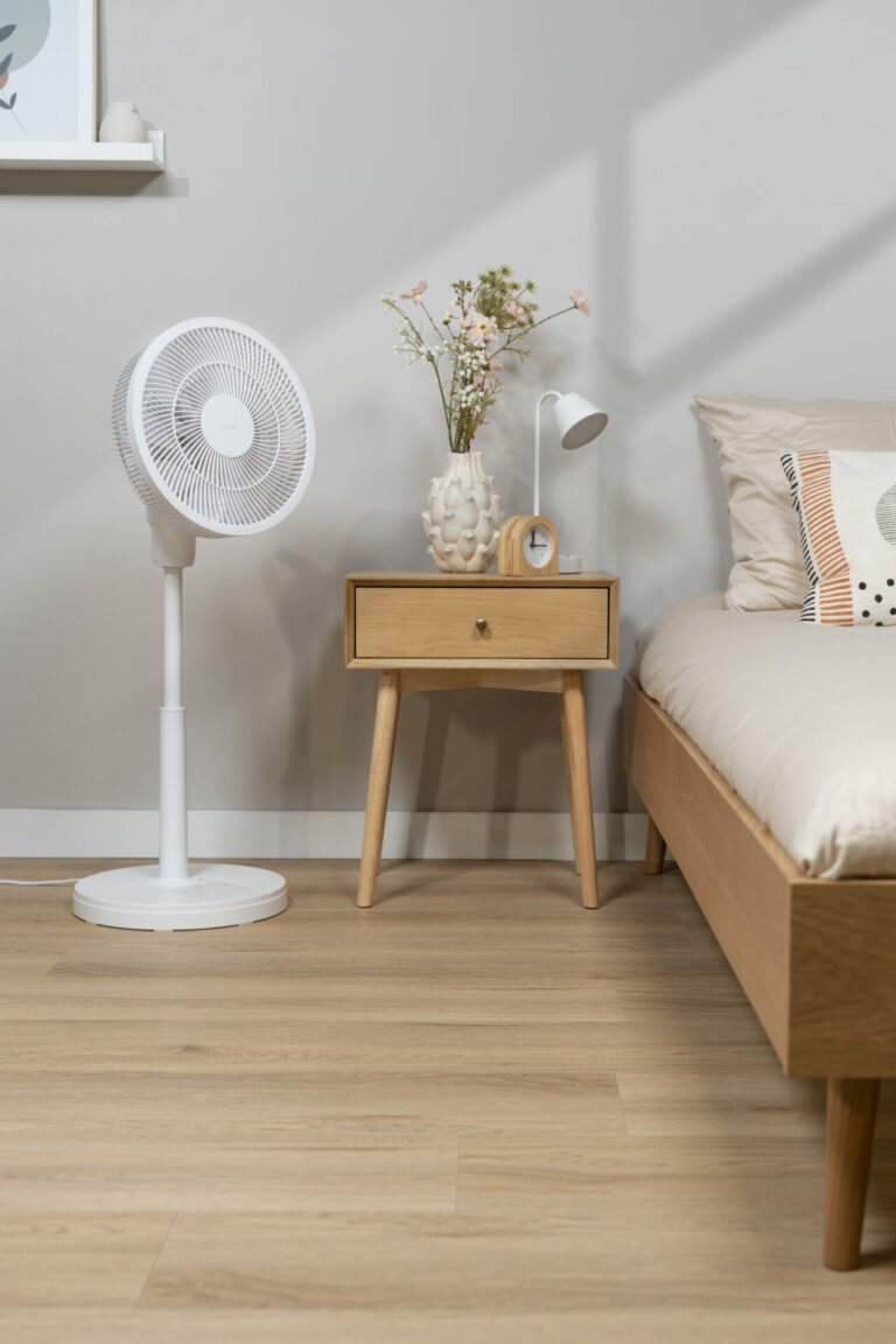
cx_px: 448
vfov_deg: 45.7
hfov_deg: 31.4
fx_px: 1594
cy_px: 672
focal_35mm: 43
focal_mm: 42.7
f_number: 3.5
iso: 200
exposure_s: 1/20
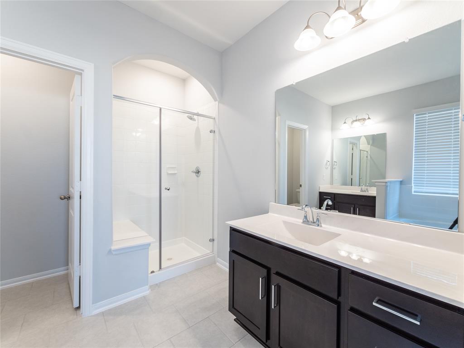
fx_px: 188
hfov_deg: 102.1
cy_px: 174
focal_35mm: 14
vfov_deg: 85.7
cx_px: 232
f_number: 8
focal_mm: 7
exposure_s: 1/6
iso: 200
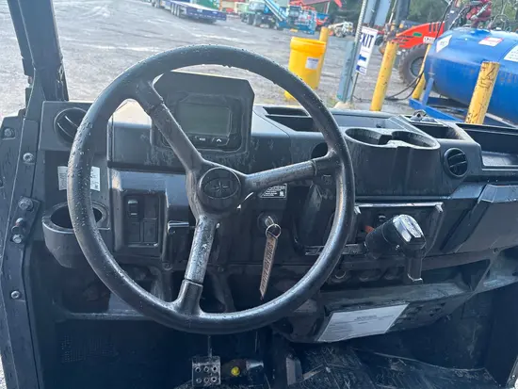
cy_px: 194
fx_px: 389
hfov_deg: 67.3
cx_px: 259
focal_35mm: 26
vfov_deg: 53.1
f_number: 1.6
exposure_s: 1/92
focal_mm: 5.96
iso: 125
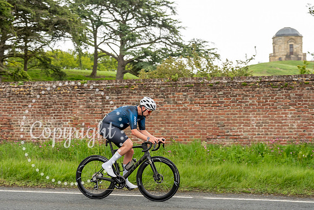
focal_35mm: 78
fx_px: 679
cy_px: 116
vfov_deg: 17.5
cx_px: 140
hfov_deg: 26.0
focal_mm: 70
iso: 1000
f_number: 4.5
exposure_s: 1/1000
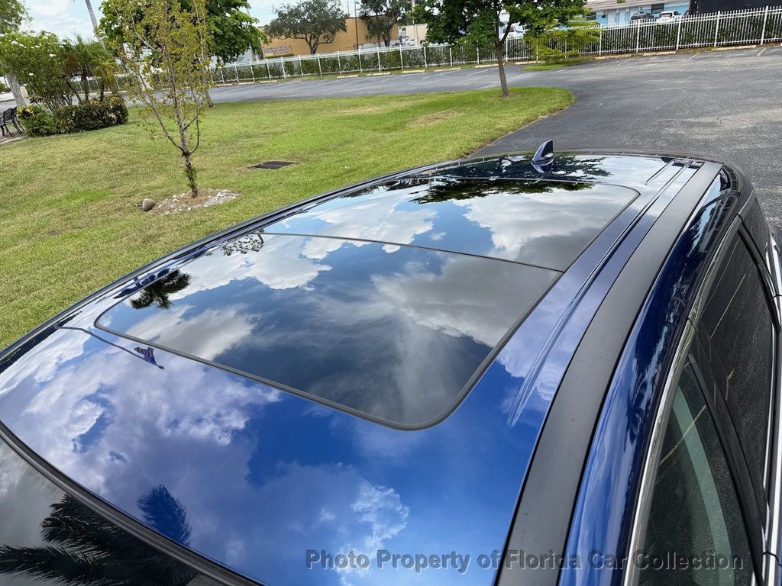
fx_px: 542
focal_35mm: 24
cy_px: 293
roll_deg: +5.8
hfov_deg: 71.6
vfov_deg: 56.8
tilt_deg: -25.1
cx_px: 391
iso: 80
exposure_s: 1/1653
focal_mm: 6.76
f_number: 1.78
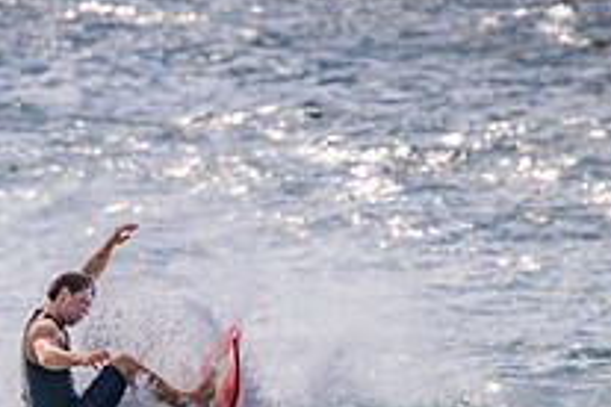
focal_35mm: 2245
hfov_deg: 0.9
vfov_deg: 0.6
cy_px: 441
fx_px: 38100
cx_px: 3
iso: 900
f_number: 11
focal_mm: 800
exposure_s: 1/2000
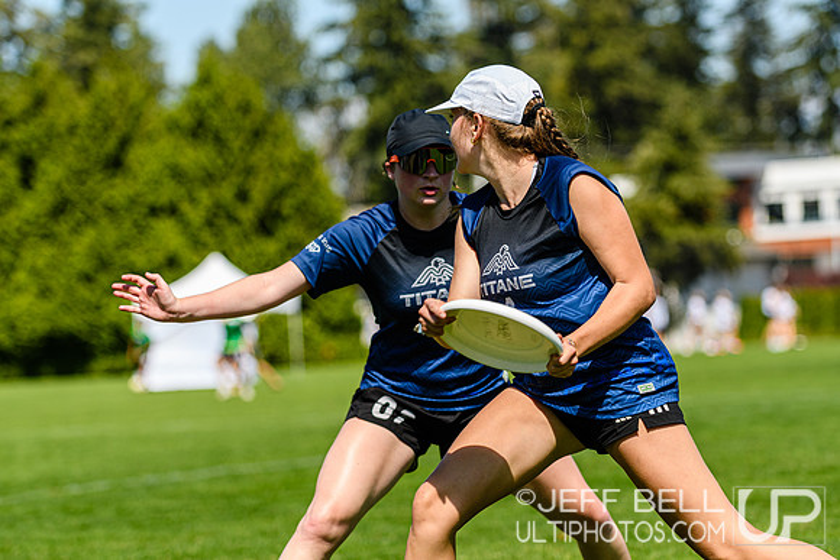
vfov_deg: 8.3
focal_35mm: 165
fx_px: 3851
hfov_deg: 12.4
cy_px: 280
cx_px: 420
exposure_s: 1/1250
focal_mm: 110
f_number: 3.2
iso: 125
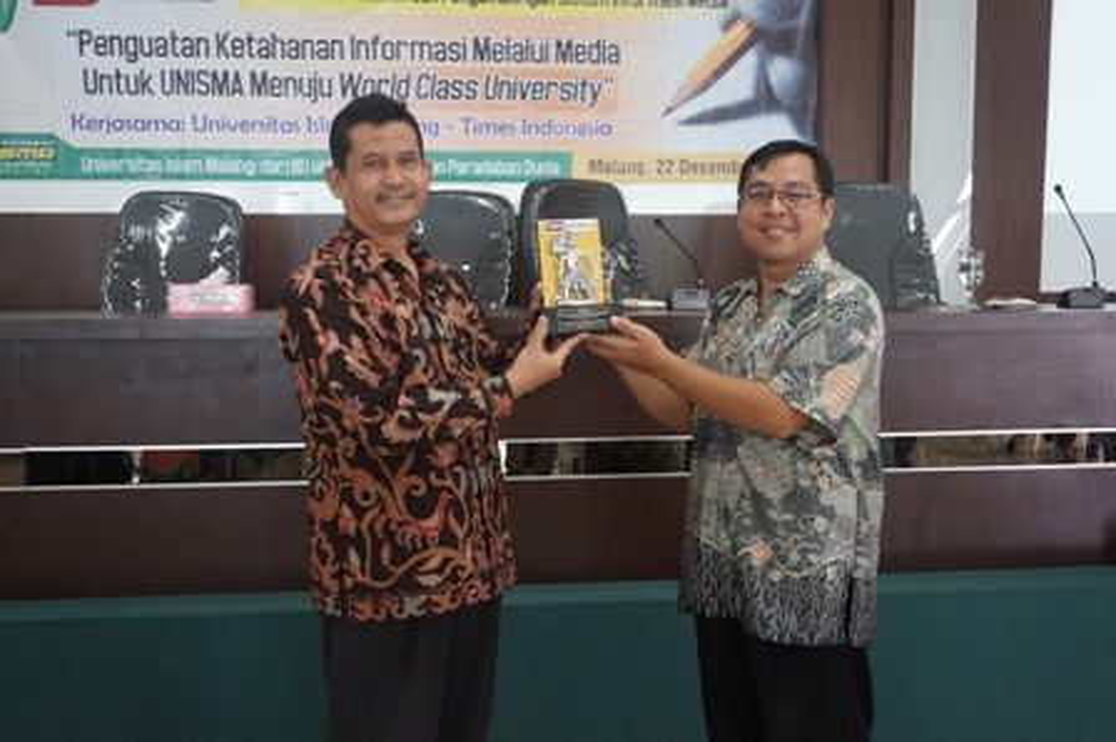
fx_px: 1115
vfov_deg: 36.8
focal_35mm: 36
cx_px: 558
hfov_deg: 53.2
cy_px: 371
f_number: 4.5
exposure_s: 1/60
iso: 1250
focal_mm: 24
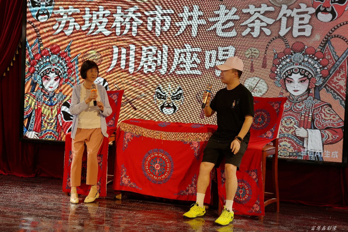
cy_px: 116
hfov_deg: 41.9
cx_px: 174
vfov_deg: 28.6
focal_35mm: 47
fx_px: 454
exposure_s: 1/160
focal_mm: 47
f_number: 4
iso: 500
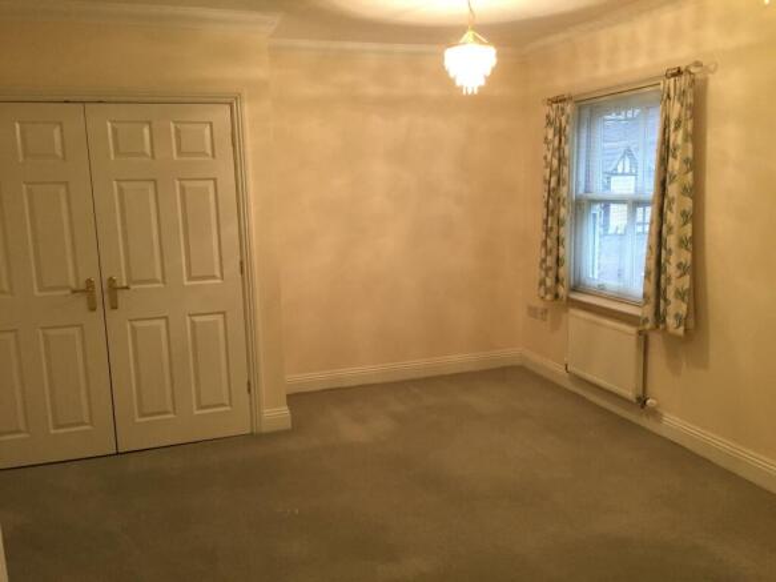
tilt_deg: -9.2
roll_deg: +1.5
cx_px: 388
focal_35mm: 29
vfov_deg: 48.2
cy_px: 291
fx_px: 650
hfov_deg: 61.7
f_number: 2.2
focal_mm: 4.15
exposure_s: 1/33
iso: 320
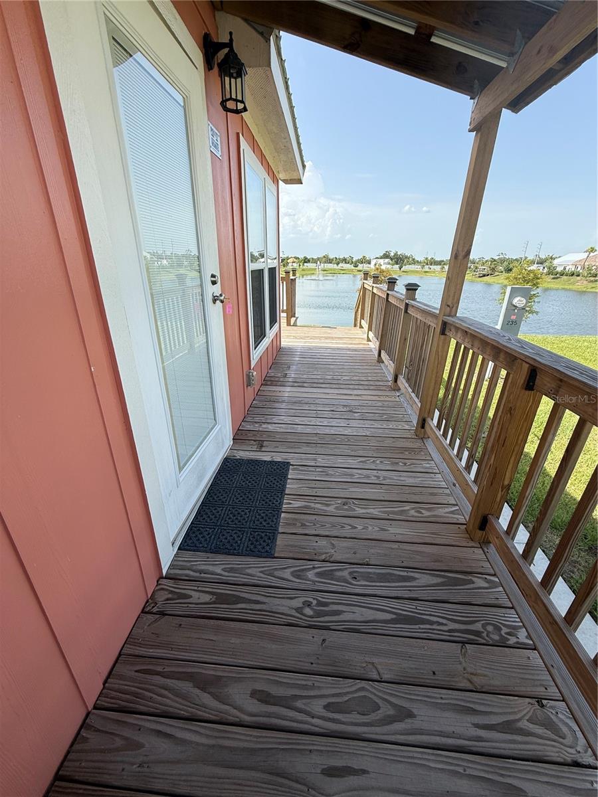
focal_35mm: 14
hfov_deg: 85.7
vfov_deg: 102.1
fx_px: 322
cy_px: 398
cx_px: 299
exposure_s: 1/901
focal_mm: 2.22
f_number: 2.2
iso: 50
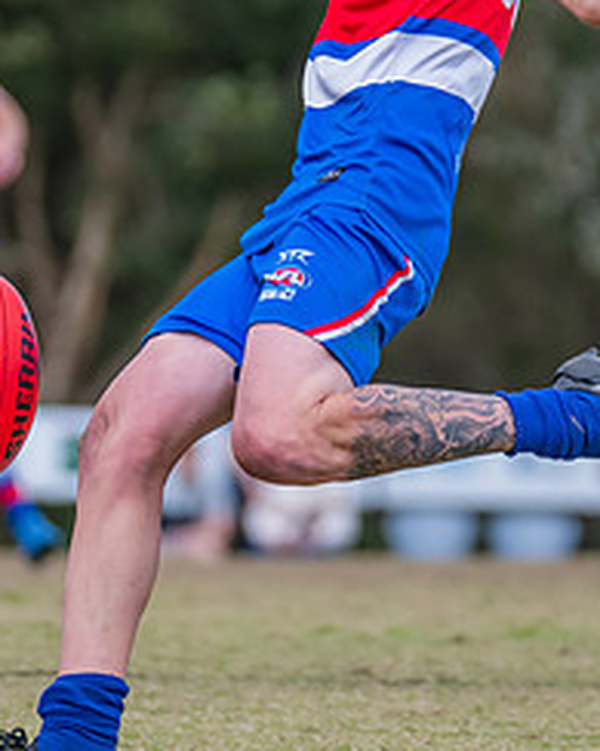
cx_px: -123
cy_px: -6
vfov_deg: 2.1
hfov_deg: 1.7
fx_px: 20390
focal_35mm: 918
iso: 800
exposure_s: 1/2000
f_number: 5
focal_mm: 270
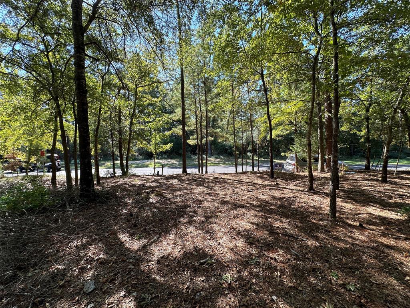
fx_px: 166
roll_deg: +2.2
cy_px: 154
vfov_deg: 85.7
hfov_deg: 102.1
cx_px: 205
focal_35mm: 14
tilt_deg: -3.5
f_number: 2.2
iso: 40
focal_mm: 2.22
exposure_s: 1/308
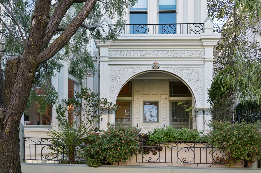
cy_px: 86
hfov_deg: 58.0
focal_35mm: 32
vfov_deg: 40.5
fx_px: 235
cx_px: 130
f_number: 8
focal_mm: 32.5
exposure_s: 1/400
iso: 400
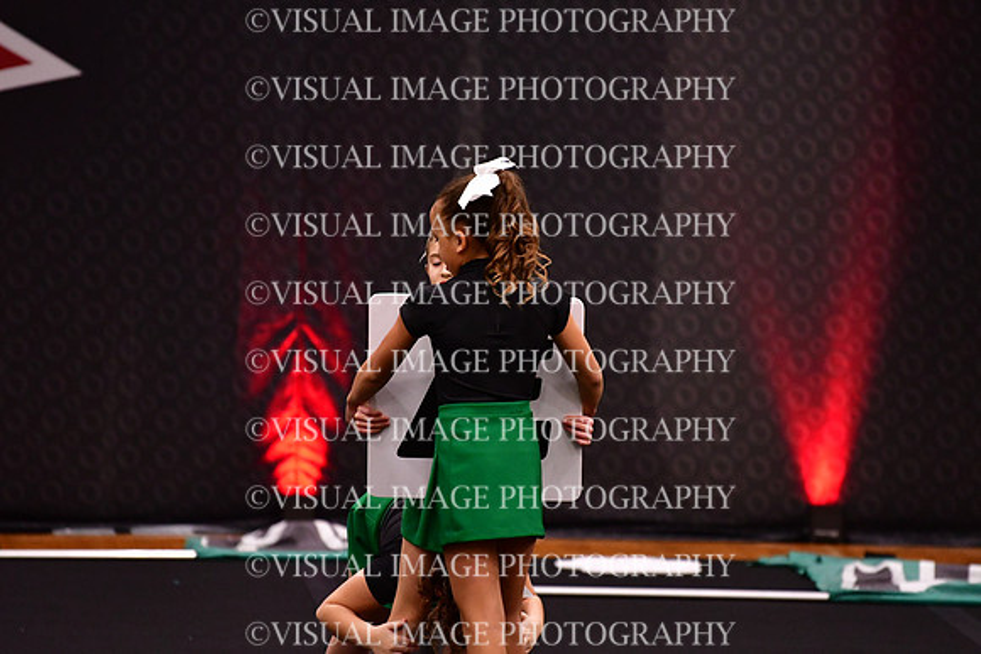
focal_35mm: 285
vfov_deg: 4.8
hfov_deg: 7.2
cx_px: 490
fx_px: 7768
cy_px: 327
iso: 4000
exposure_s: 1/800
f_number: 2.8
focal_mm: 190
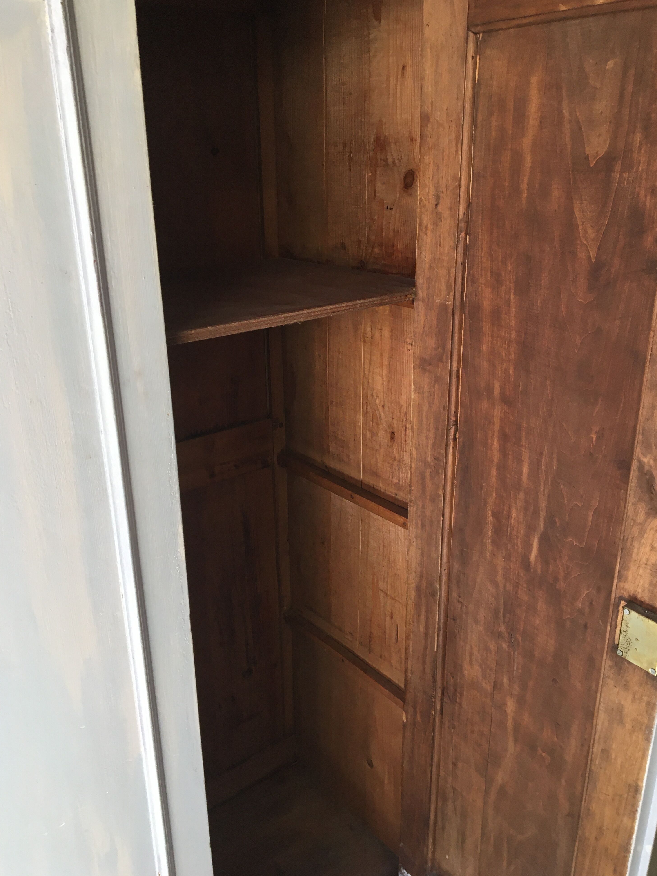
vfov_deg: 60.0
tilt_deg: -21.0
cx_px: 330
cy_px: 445
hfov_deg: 46.8
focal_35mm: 30
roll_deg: +0.4
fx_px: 759
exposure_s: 1/33
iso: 40
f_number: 2.2
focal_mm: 4.15
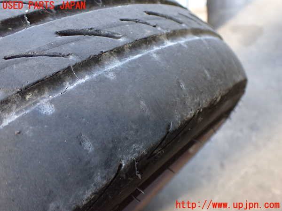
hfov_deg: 60.0
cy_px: 106
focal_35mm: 30
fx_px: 244
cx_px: 141
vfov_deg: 46.8
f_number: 2.3
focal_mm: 5.4
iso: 500
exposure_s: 1/125
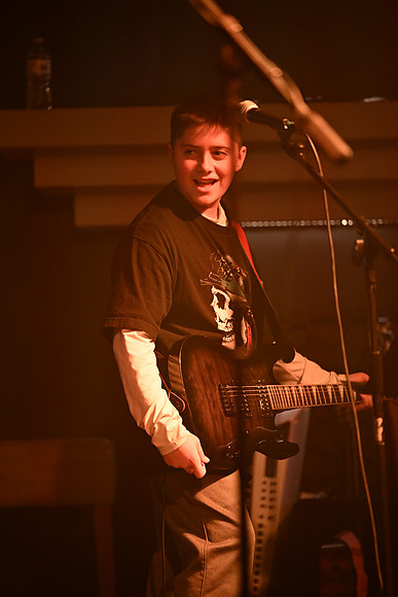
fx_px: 3314
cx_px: 199
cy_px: 298
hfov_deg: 6.9
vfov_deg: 10.3
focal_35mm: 200
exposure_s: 1/320
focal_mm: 200
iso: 2500
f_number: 2.8
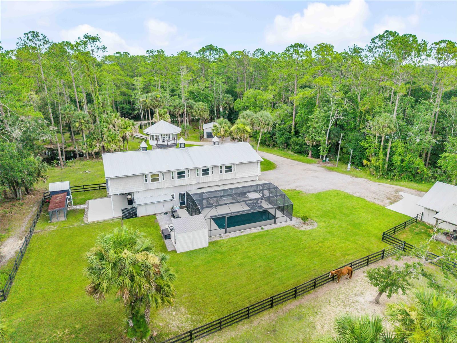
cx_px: 228
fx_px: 317
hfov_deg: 71.6
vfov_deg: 56.8
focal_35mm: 24
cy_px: 172
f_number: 1.8
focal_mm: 8.67
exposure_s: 1/320
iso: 260
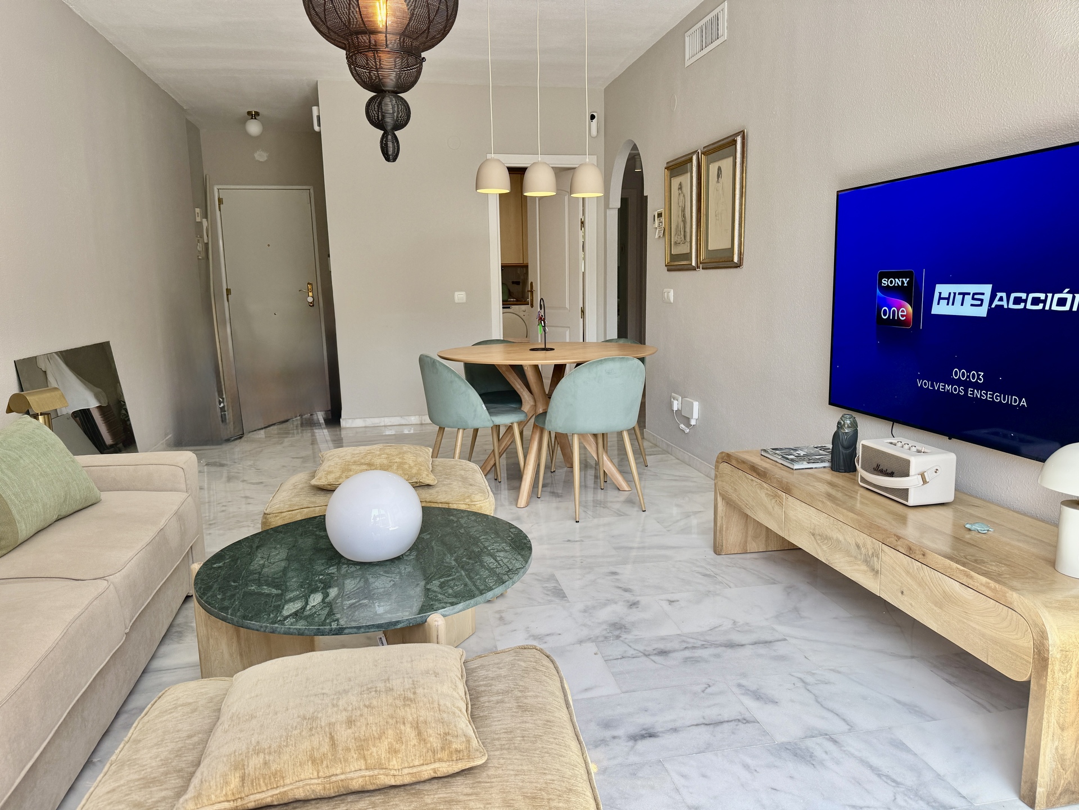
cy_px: 405
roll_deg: +0.7
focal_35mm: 24
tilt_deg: -8.8
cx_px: 540
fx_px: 748
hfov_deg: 71.6
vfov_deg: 56.8
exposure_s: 1/399
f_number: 1.78
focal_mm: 6.76
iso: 80
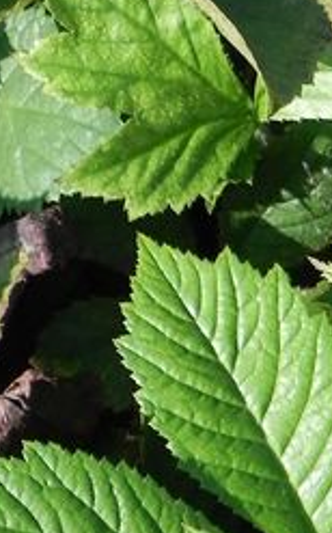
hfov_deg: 9.9
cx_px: 517
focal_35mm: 127
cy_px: 729
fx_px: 1842
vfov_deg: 15.5
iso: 160
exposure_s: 1/500
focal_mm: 6.6
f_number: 3.2
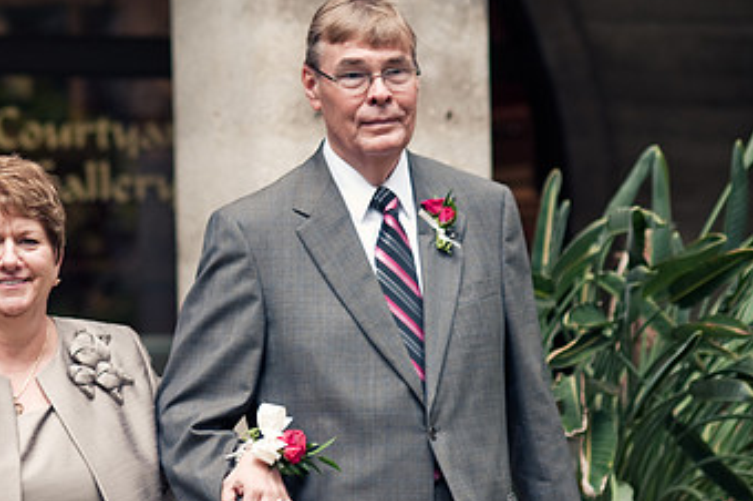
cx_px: 226
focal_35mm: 145
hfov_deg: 14.1
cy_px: 321
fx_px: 3030
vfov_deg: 9.4
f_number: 2.8
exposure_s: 1/250
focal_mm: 85
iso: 400
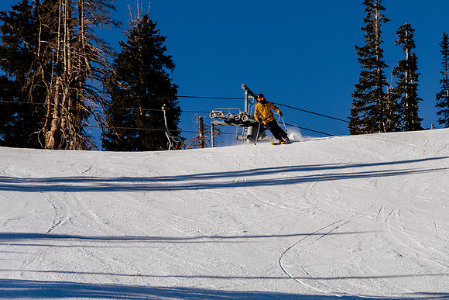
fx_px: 2214
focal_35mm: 177
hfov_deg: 11.6
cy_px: 103
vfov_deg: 7.7
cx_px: 295
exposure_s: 1/1250
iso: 160
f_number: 8
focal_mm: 90
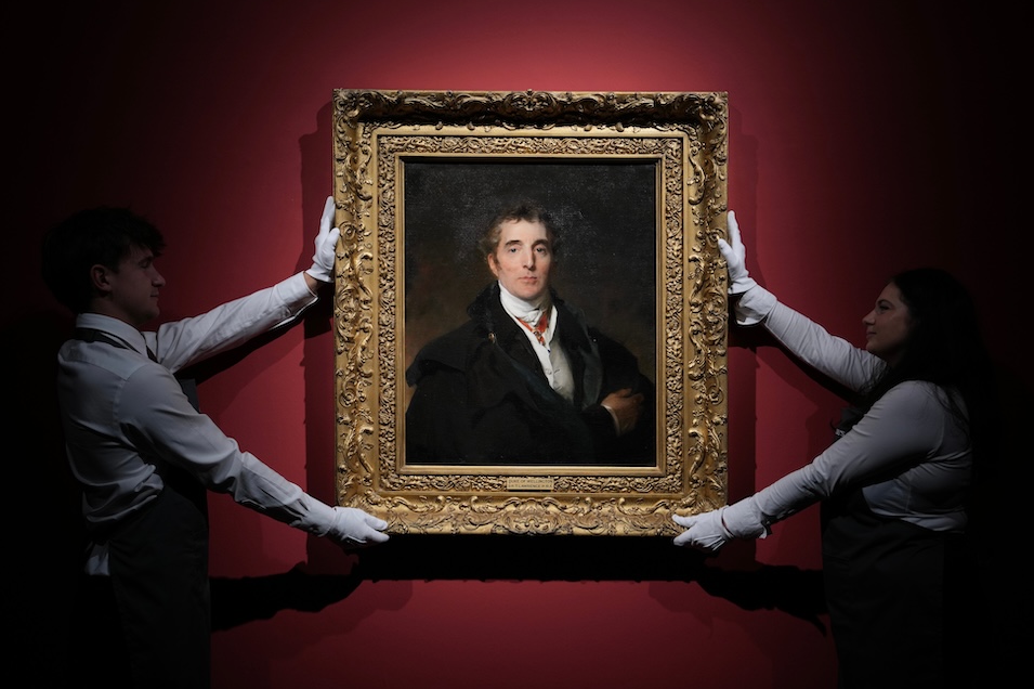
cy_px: 339
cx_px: 522
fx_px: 1120
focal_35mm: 39
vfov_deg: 34.2
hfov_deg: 49.6
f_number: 2.8
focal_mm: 38
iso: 500
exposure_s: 1/80
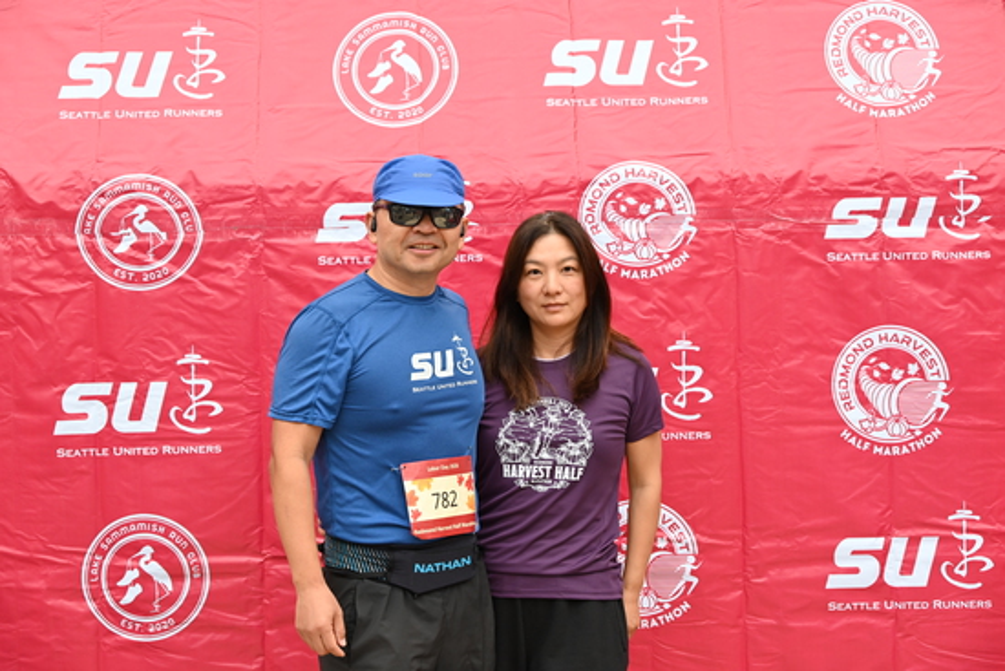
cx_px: 502
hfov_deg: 30.5
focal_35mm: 66
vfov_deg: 20.6
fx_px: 1843
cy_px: 336
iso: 1400
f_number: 6
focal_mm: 66
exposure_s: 1/125
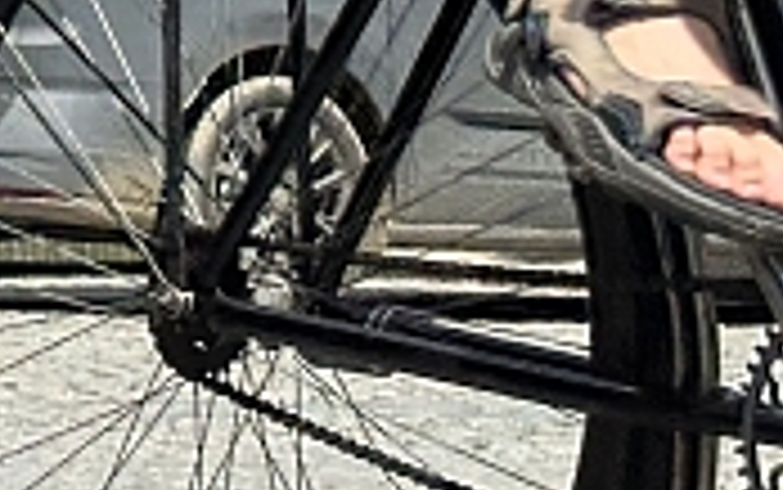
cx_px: -927
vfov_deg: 5.5
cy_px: -593
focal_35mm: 234
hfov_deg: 8.4
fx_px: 4997
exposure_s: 1/6623
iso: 64
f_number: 1.78
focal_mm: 6.86
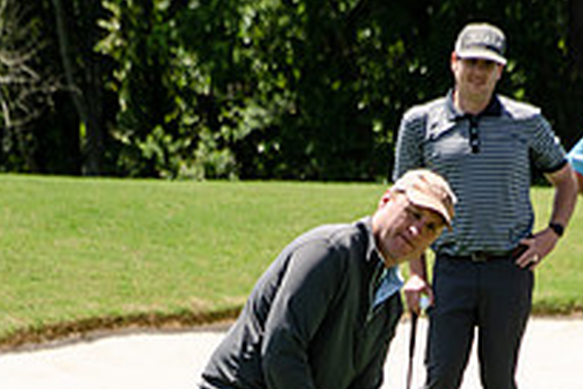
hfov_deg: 6.3
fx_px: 5315
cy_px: 457
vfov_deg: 4.2
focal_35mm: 328
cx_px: 364
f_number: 8
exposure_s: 1/1000
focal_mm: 100
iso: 400
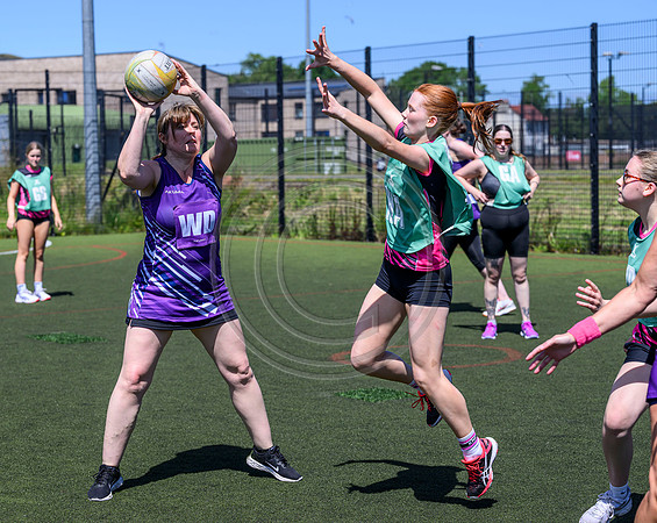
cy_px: 237
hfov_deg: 21.6
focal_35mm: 89
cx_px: 227
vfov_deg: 17.3
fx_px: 1718
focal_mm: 72
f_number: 4
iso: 250
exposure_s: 1/2500
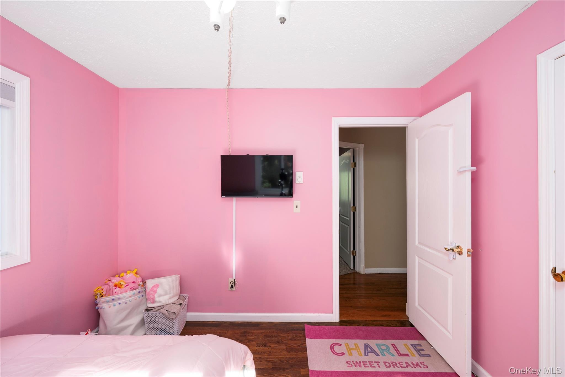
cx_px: 282
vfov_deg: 81.2
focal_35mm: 14
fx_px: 220
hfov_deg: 104.3
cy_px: 188
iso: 320
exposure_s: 1/200
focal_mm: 14
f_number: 7.1
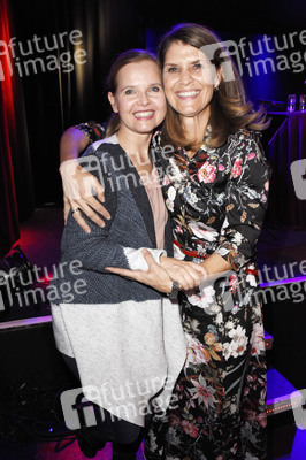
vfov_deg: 67.4
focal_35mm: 27
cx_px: 153
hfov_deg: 47.9
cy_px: 230
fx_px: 345
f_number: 6.3
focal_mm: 18
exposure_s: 1/125
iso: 1600
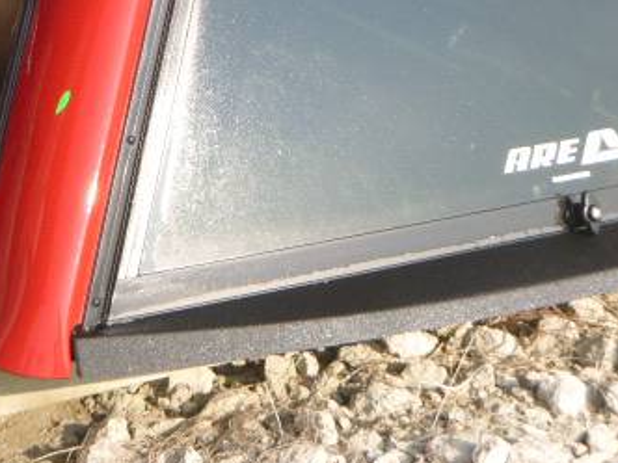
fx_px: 1410
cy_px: 56
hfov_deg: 24.7
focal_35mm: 79
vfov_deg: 18.4
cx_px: 307
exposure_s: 1/160
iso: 100
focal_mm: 7.3
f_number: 4.6
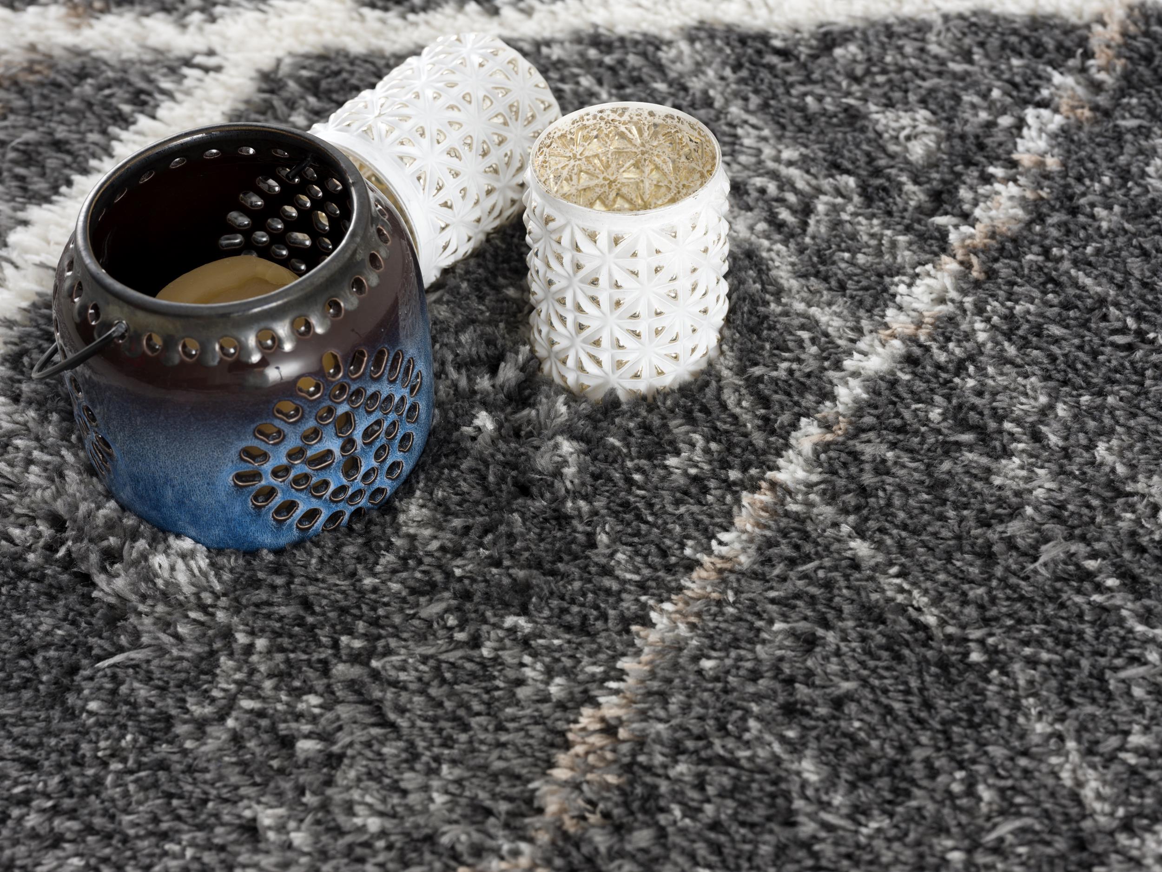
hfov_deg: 20.7
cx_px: 581
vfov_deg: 15.6
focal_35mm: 95
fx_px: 3189
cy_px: 436
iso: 100
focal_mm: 120
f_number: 9
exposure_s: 1/125
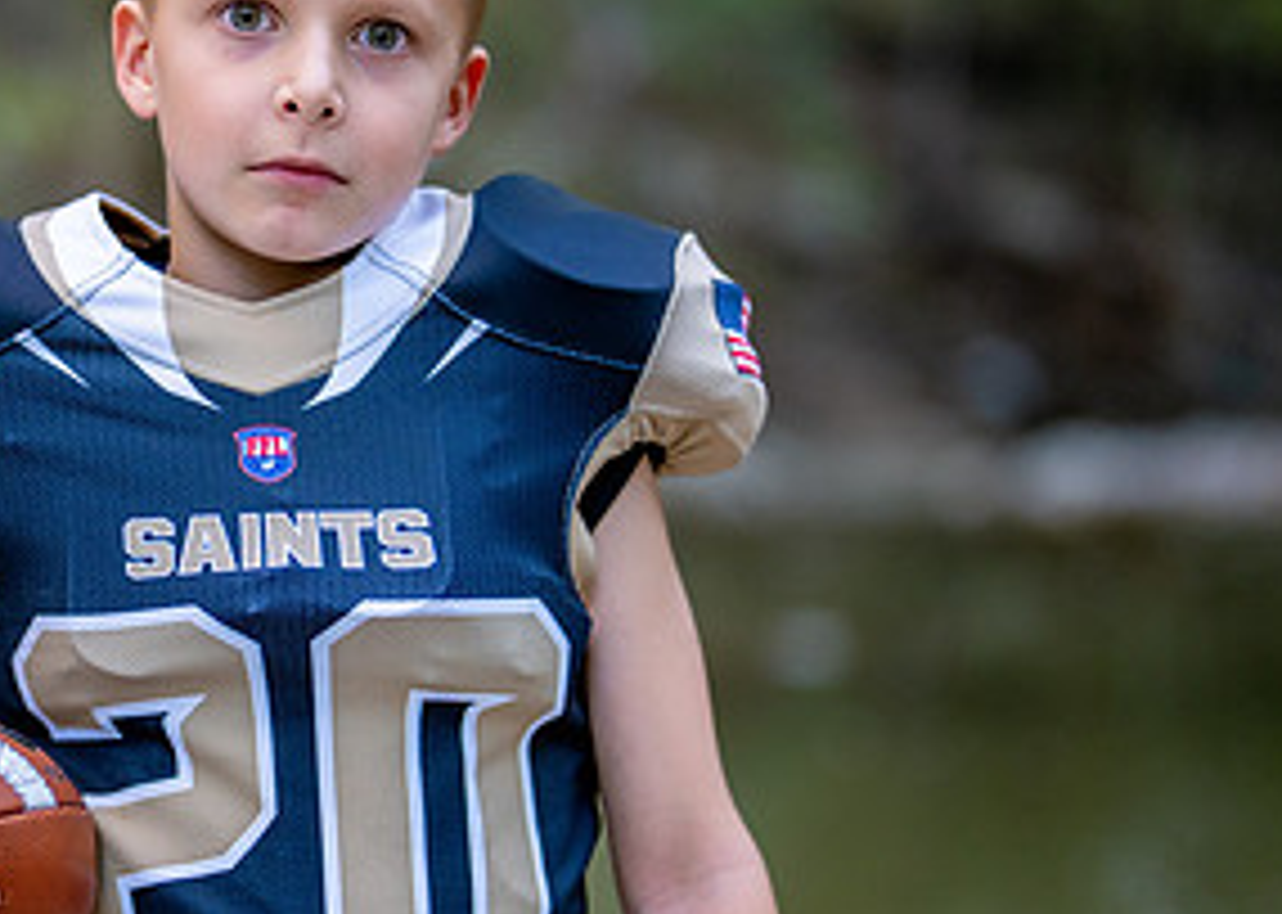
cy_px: 519
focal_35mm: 131
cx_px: 365
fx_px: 4765
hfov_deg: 15.3
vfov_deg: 10.9
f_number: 1.2
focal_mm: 50
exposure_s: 1/500
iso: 500
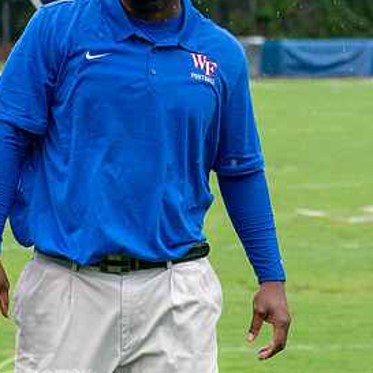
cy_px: 49
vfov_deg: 4.2
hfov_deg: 4.2
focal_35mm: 418
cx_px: 175
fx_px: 5096
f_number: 8
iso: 2500
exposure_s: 1/1000
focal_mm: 153
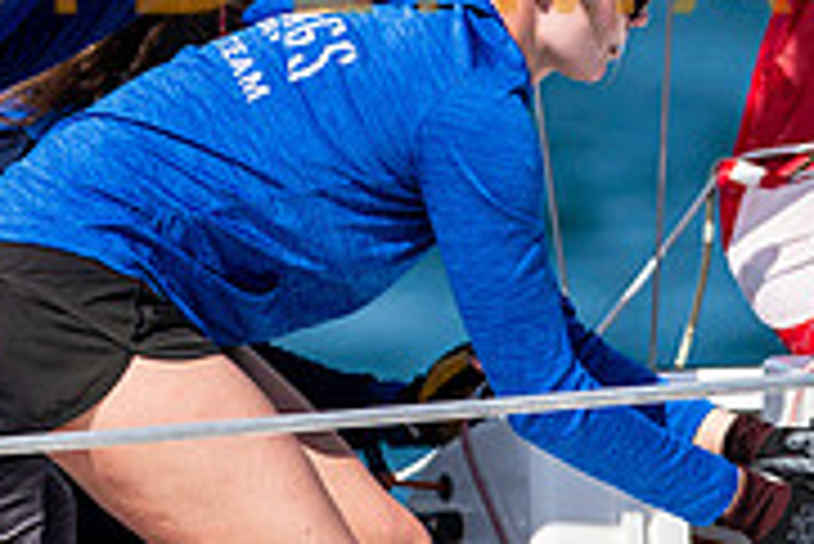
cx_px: 445
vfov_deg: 1.0
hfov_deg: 1.4
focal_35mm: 1444
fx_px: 32676
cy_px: -79
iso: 200
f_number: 5
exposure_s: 1/3200
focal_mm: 300
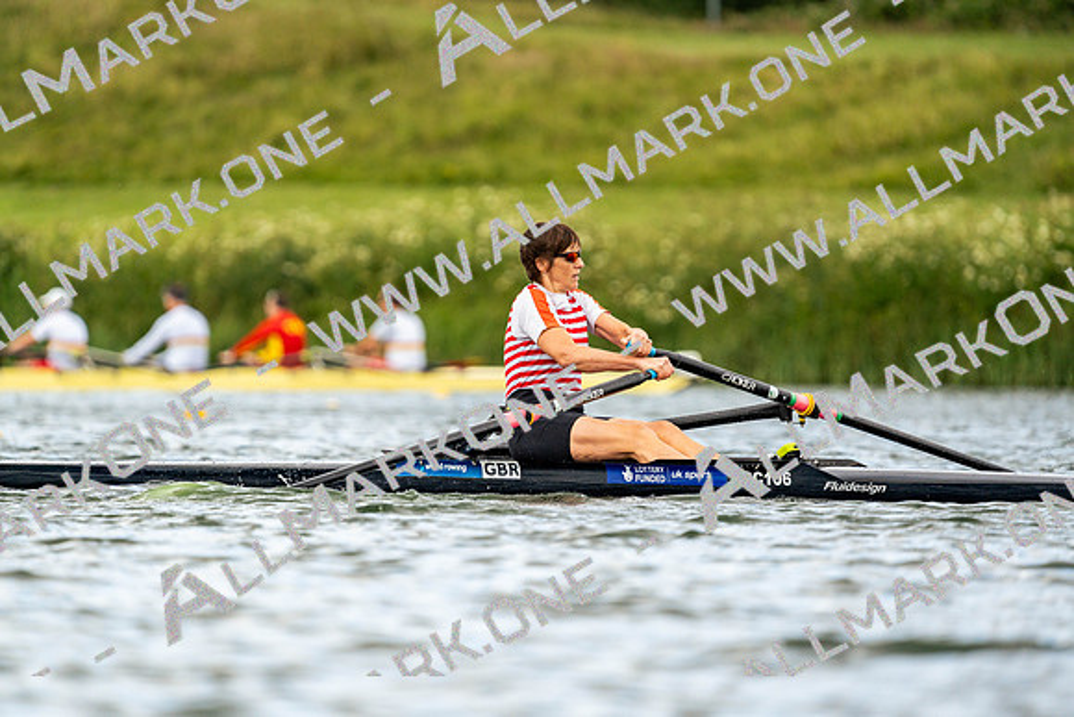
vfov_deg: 2.5
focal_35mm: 547
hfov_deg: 3.8
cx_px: 537
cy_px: 358
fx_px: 16322
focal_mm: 547
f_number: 6.3
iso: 640
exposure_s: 1/2000
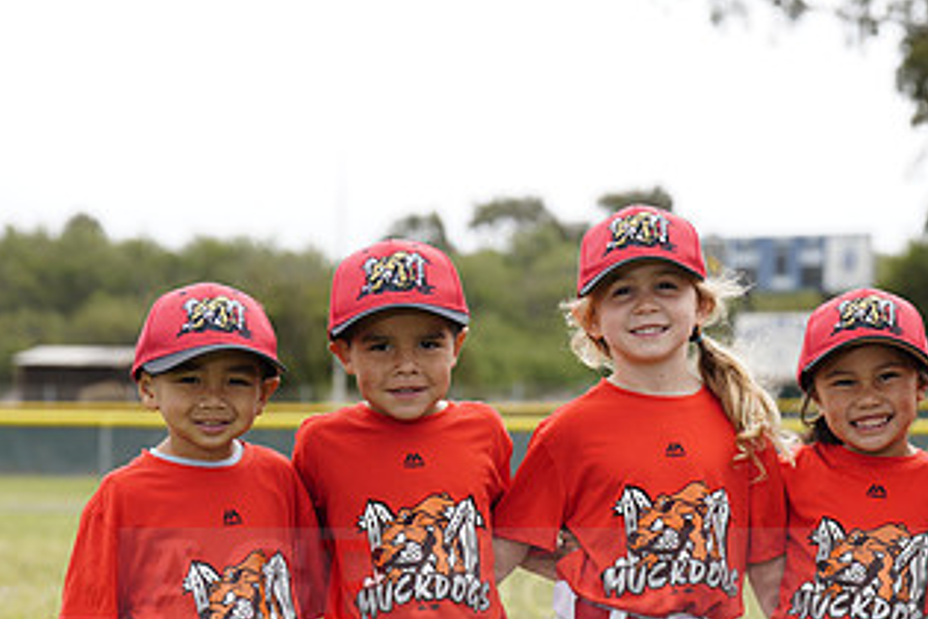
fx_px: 5026
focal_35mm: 195
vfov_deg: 7.0
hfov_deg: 10.5
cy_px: 567
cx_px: 613
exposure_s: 1/250
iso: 100
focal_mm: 106
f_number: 5.6
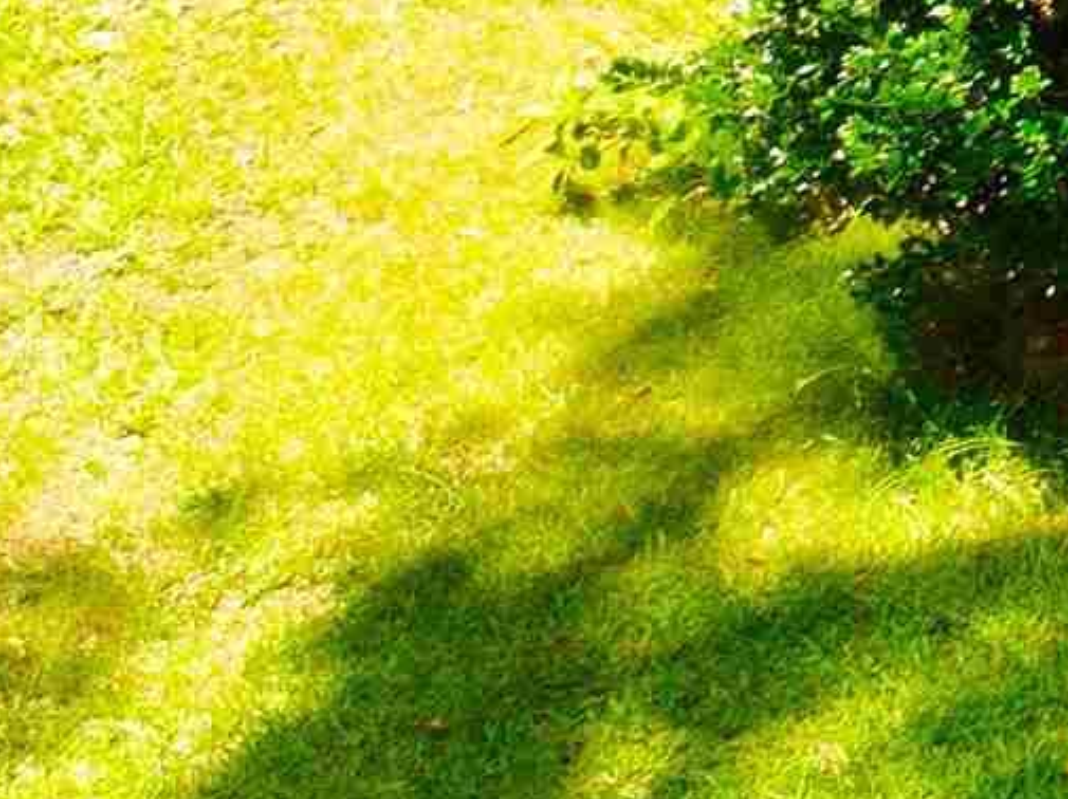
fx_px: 4501
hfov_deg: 10.6
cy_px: -817
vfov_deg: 9.5
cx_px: 2918
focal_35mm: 146
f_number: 2.8
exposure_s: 1/50
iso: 100
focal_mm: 12.29
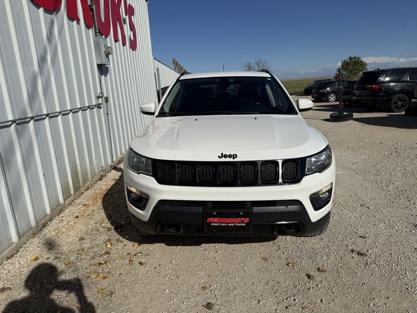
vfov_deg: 56.8
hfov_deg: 71.6
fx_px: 289
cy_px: 156
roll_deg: +3.9
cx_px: 208
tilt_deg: -13.3
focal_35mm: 24
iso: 80
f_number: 1.78
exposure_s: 1/14286
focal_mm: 6.76
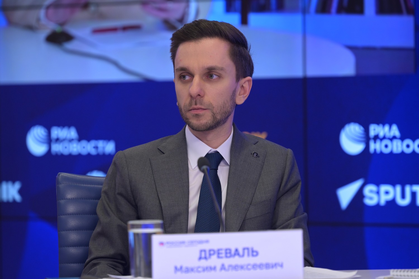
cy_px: 140
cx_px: 210
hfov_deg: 9.5
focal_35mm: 217
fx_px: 2525
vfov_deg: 6.3
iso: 560
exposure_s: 1/125
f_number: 2.8
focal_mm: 145
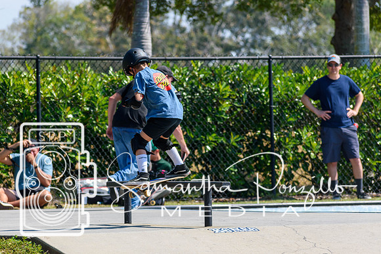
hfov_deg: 7.8
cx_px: 190
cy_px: 127
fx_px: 2779
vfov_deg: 5.2
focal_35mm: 262
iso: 360
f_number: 5.6
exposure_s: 1/2000
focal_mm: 175
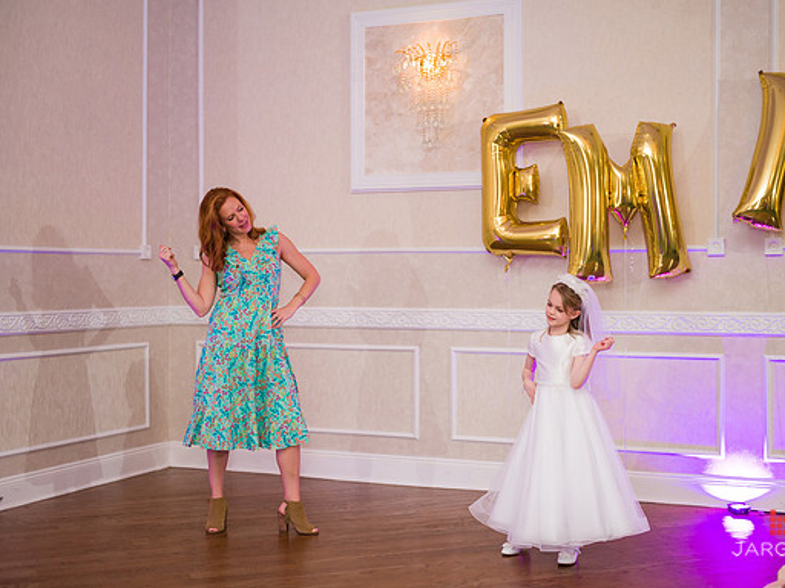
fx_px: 1111
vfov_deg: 29.7
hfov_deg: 38.9
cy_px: 294
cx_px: 434
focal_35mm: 49
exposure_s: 1/200
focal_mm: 45
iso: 1250
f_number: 3.2
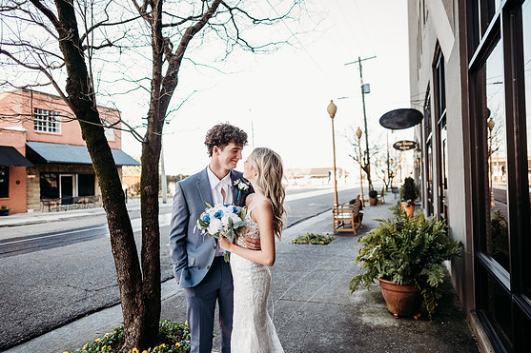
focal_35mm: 25
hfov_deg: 71.5
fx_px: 369
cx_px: 257
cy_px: 176
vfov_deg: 51.3
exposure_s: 1/320
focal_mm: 24
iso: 160
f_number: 2
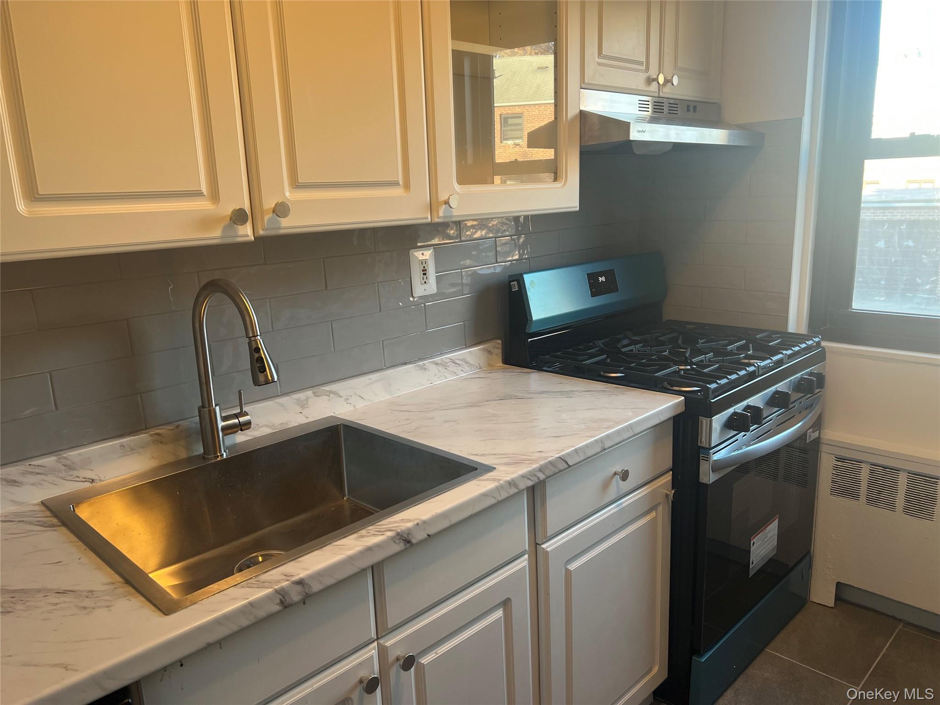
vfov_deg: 53.1
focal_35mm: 26
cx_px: 470
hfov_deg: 67.3
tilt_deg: -14.1
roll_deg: +3.1
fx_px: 706
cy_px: 352
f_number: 1.5
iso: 80
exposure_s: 1/60
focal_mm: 5.7
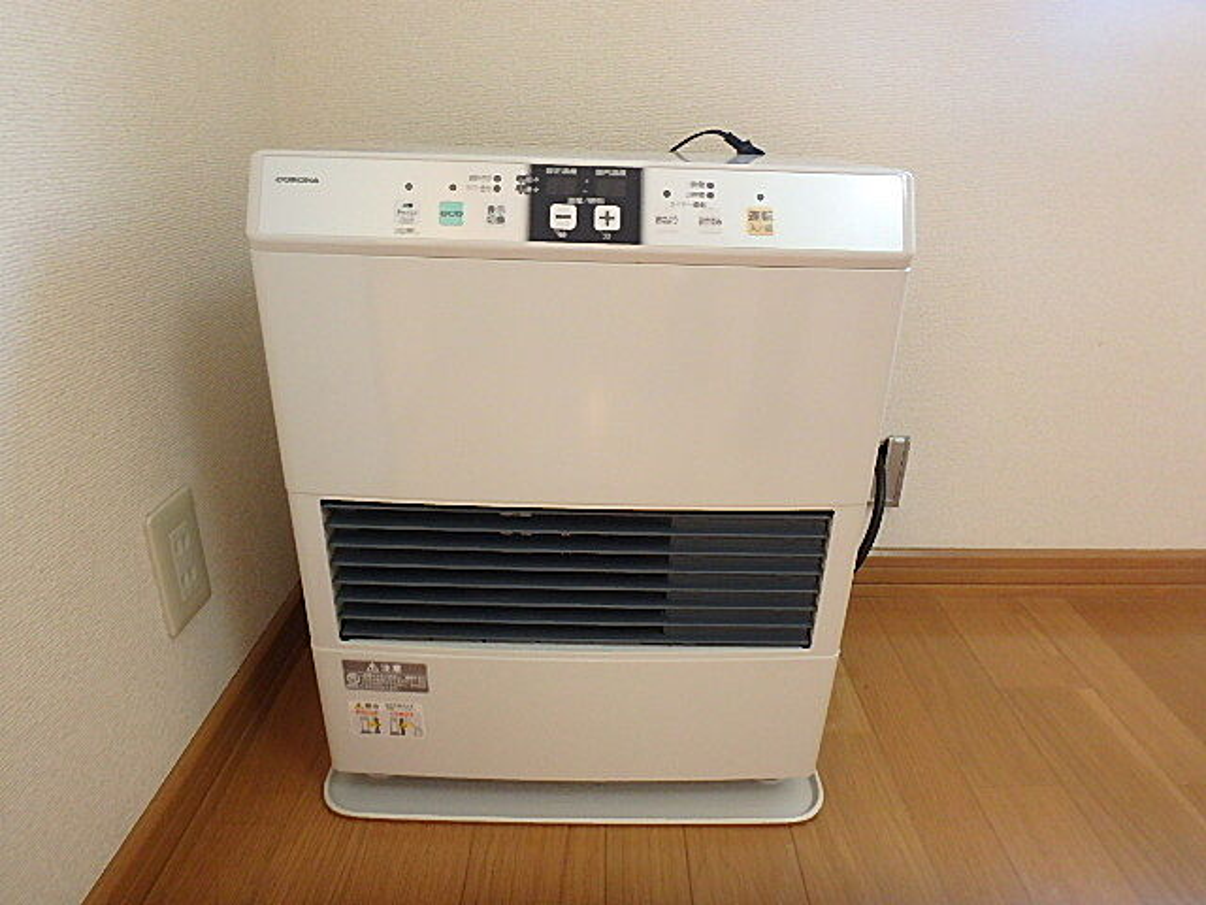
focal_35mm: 21
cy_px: 452
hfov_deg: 79.0
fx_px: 732
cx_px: 603
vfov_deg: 63.4
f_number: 3.5
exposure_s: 1/30
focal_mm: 3.7
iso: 500
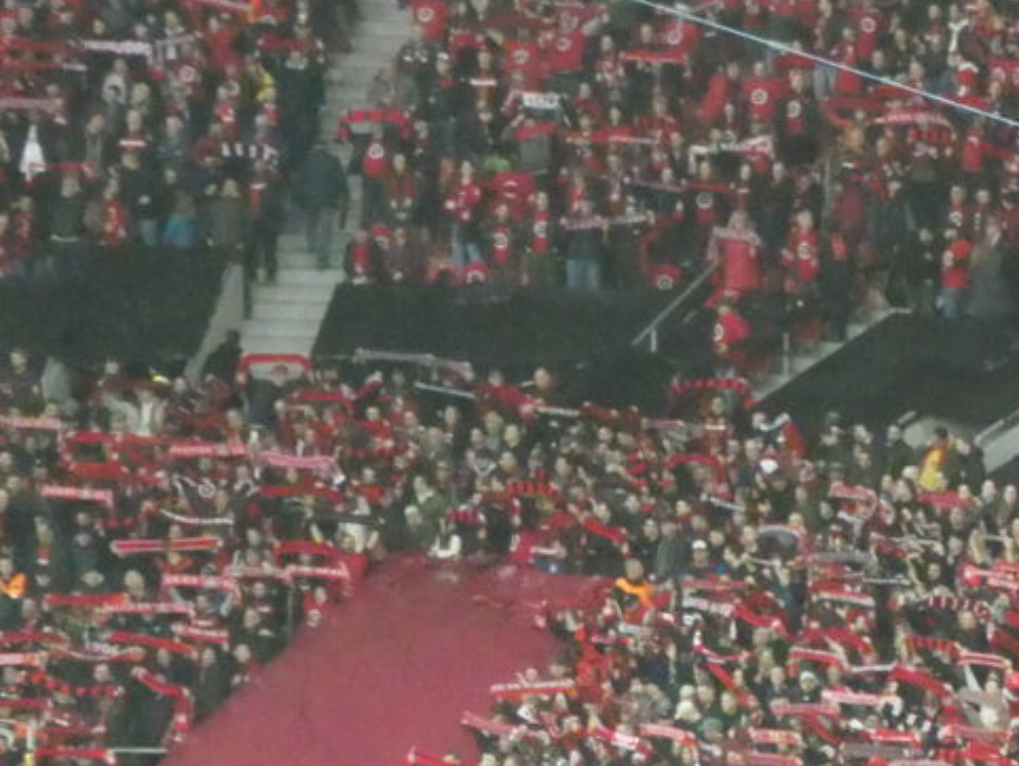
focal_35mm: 325
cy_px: 635
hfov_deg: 6.0
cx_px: 1624
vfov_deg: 4.6
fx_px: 9572
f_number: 5
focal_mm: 17.5
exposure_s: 1/60
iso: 1600
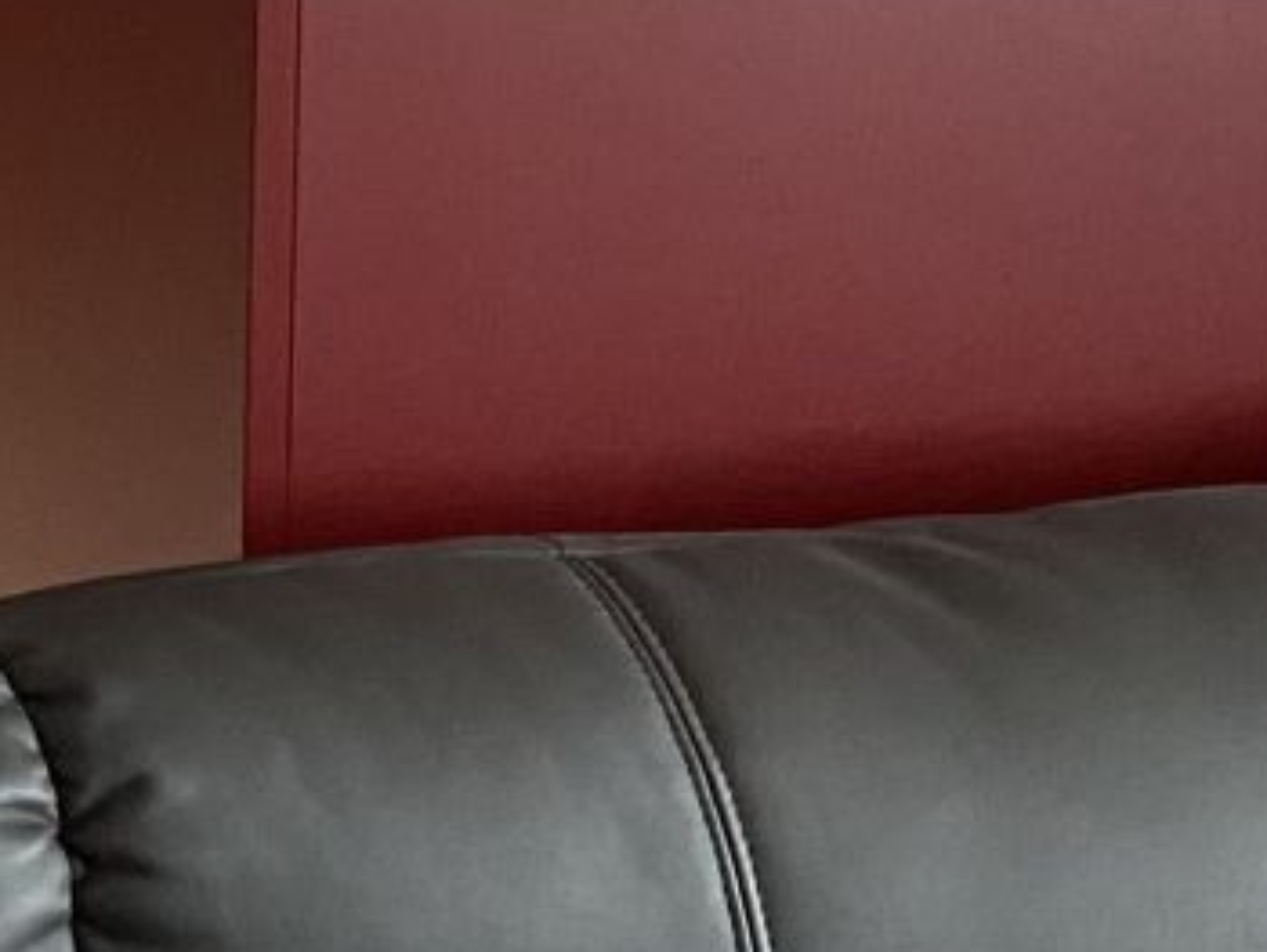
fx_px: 5567
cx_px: -1462
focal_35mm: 152
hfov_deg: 11.4
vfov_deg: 9.2
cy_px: -858
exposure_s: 1/50
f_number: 1.8
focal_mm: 4.25
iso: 160
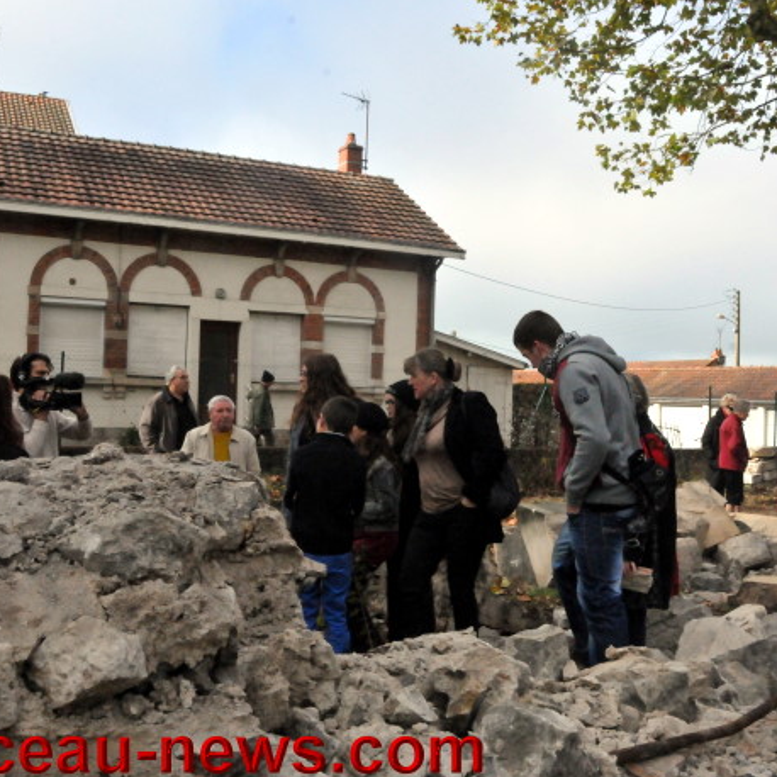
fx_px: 889
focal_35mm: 35
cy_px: 391
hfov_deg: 47.2
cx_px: 395
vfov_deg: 47.2
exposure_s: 1/1000
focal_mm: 18
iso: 3200
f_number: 18
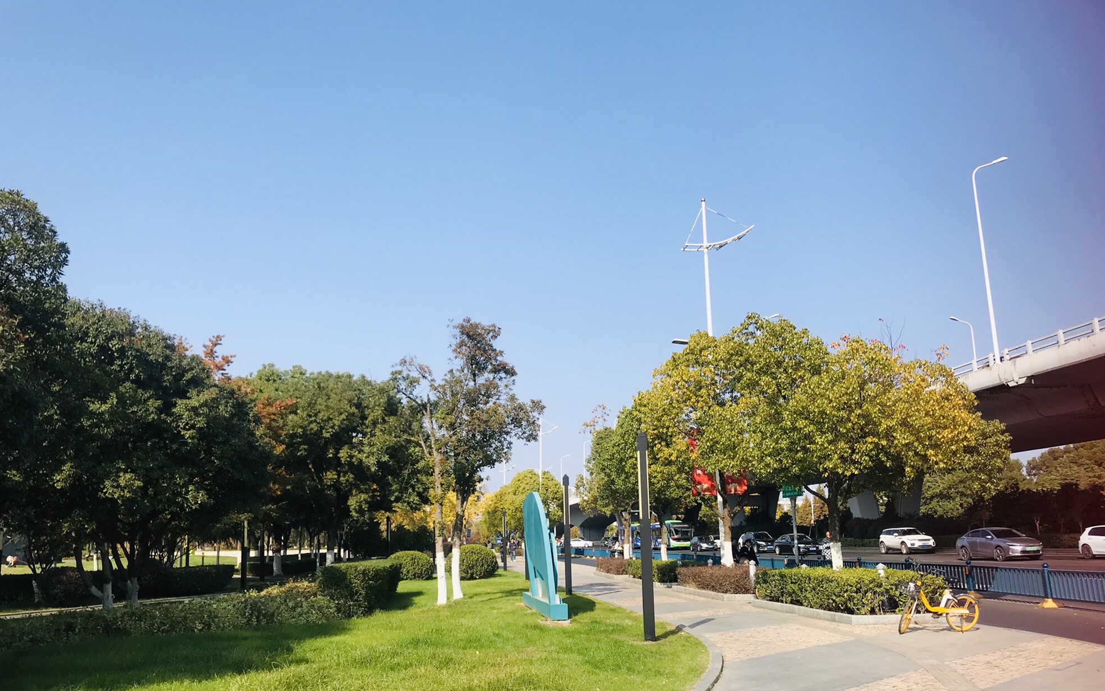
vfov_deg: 41.7
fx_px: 903
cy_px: 404
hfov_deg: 62.9
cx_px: 551
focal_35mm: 30
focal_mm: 3.99
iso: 20
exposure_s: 1/2083
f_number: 1.8
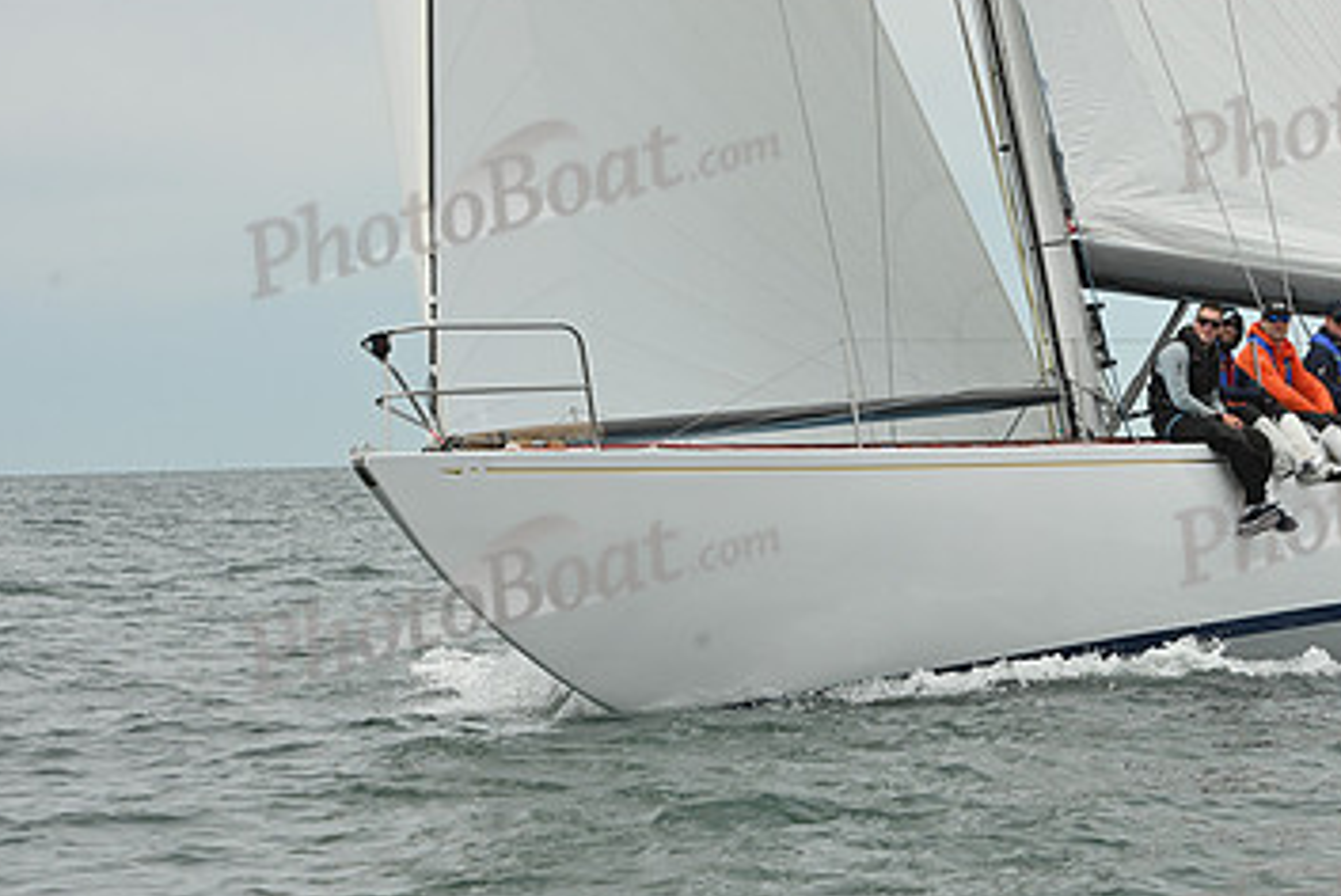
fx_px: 5816
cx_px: 980
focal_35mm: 156
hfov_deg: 13.1
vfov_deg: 8.8
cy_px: 344
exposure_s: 1/1000
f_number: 11
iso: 320
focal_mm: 95
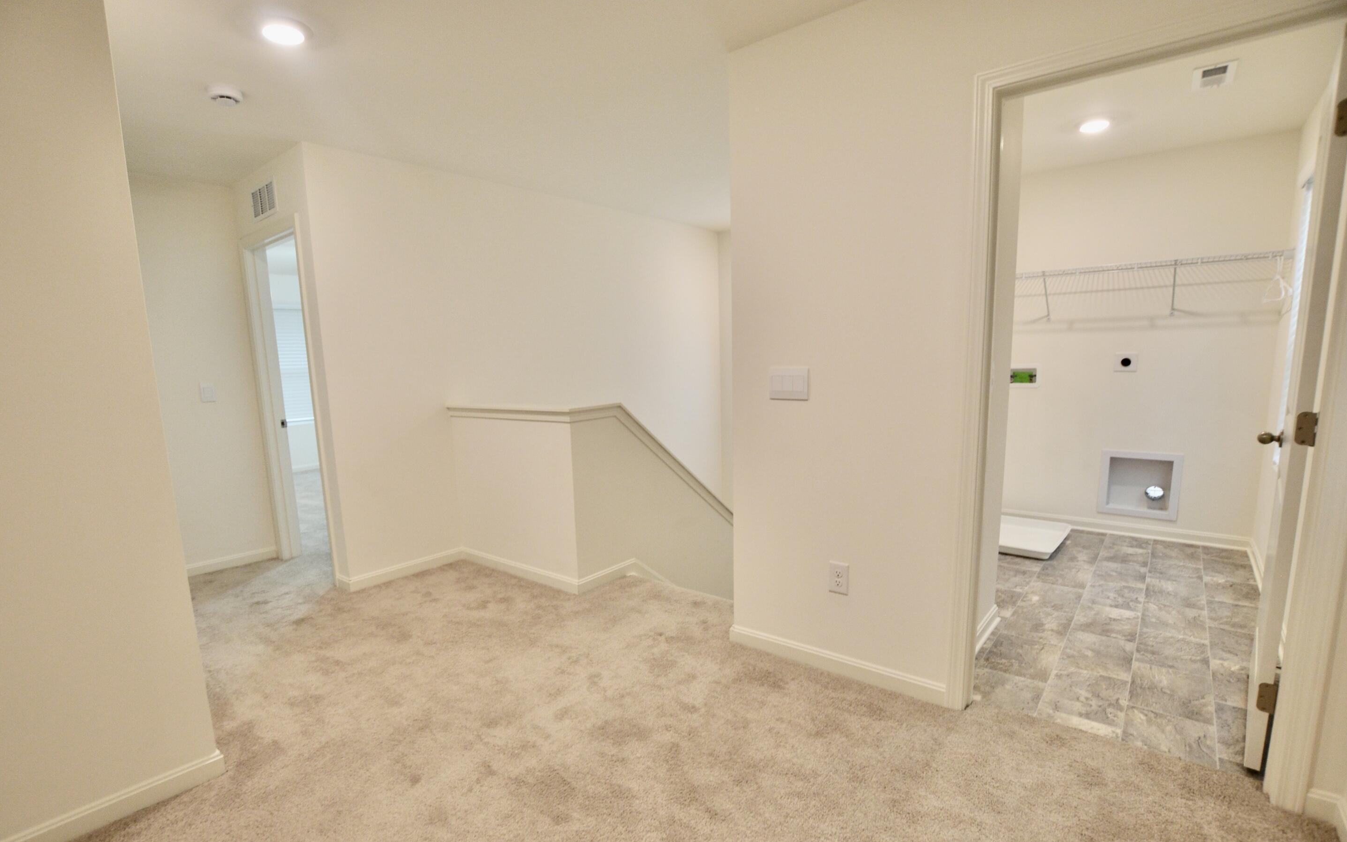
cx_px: 644
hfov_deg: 97.8
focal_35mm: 16
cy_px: 468
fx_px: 587
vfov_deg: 71.0
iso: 640
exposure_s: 1/60
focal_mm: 10
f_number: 3.5
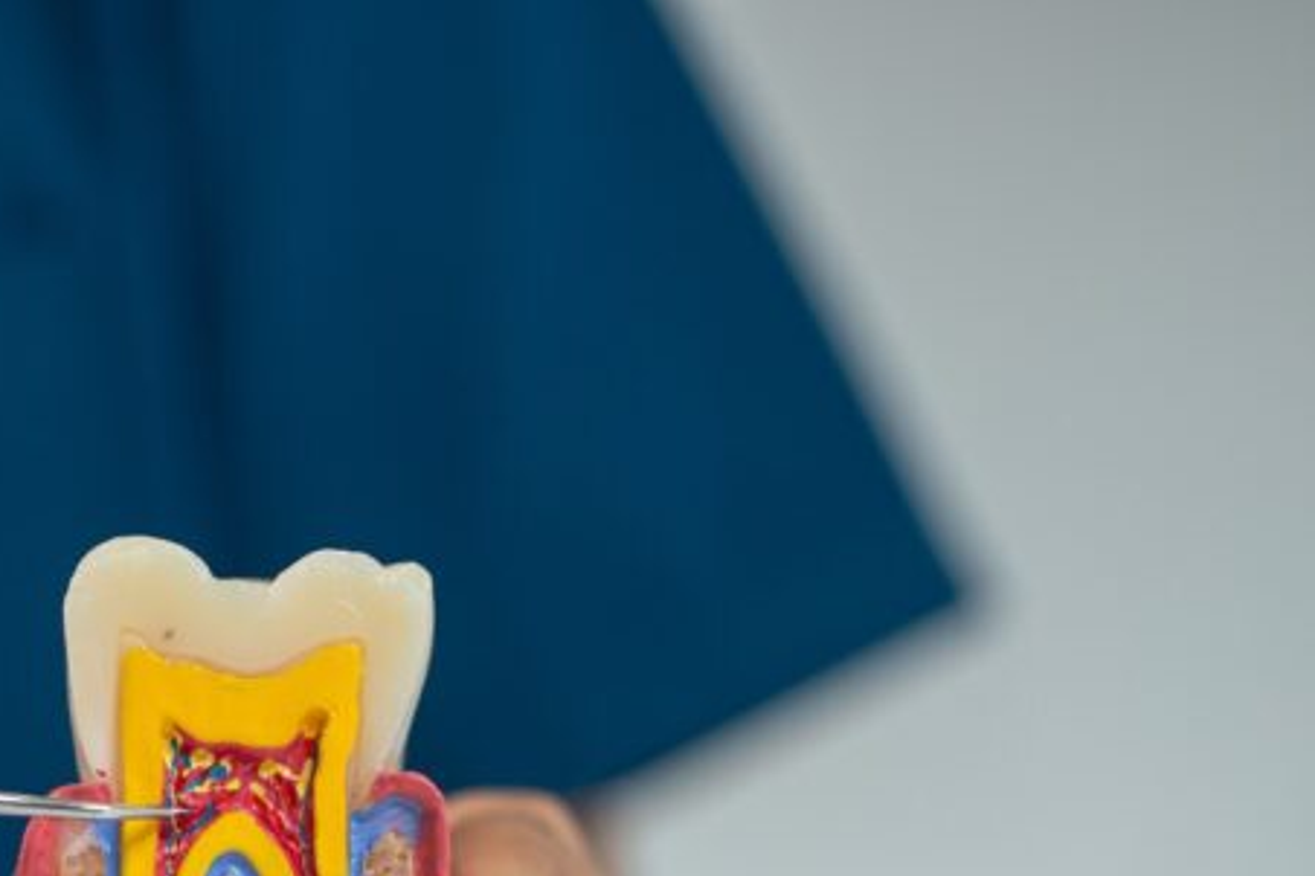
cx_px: 212
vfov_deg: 7.1
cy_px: 988
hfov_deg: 10.7
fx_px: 7013
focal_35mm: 192
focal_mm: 85
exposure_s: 1/320
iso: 250
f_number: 3.2
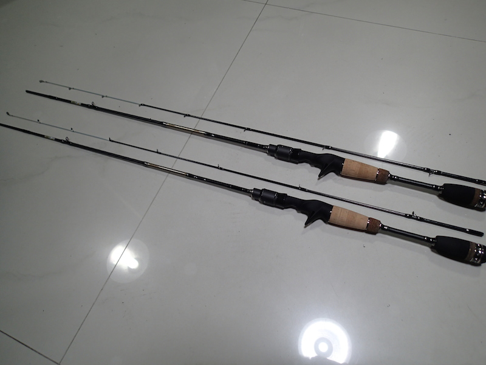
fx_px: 351
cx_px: 243
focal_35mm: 25
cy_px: 182
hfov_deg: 69.4
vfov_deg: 54.9
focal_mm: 4.5
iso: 100
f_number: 2
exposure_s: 1/60
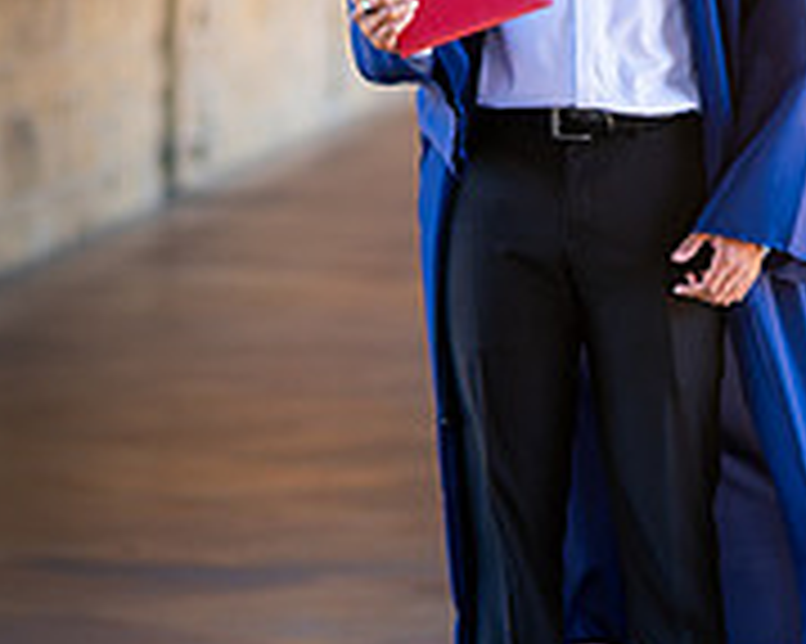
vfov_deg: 7.7
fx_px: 4792
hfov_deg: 9.6
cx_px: 545
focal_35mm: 201
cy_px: 275
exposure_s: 1/200
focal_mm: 85
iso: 64
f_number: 2.5
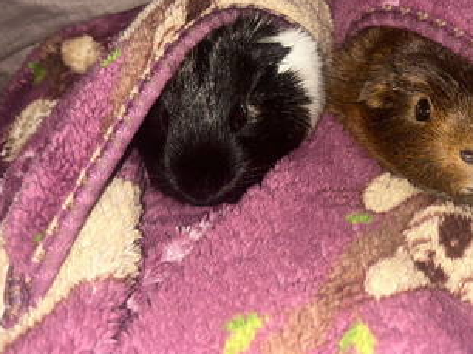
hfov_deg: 46.2
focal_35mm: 40
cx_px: 311
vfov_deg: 35.7
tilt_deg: -44.0
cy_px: 131
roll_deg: +3.1
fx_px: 546
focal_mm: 5.7
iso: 32
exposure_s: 1/4
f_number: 1.5
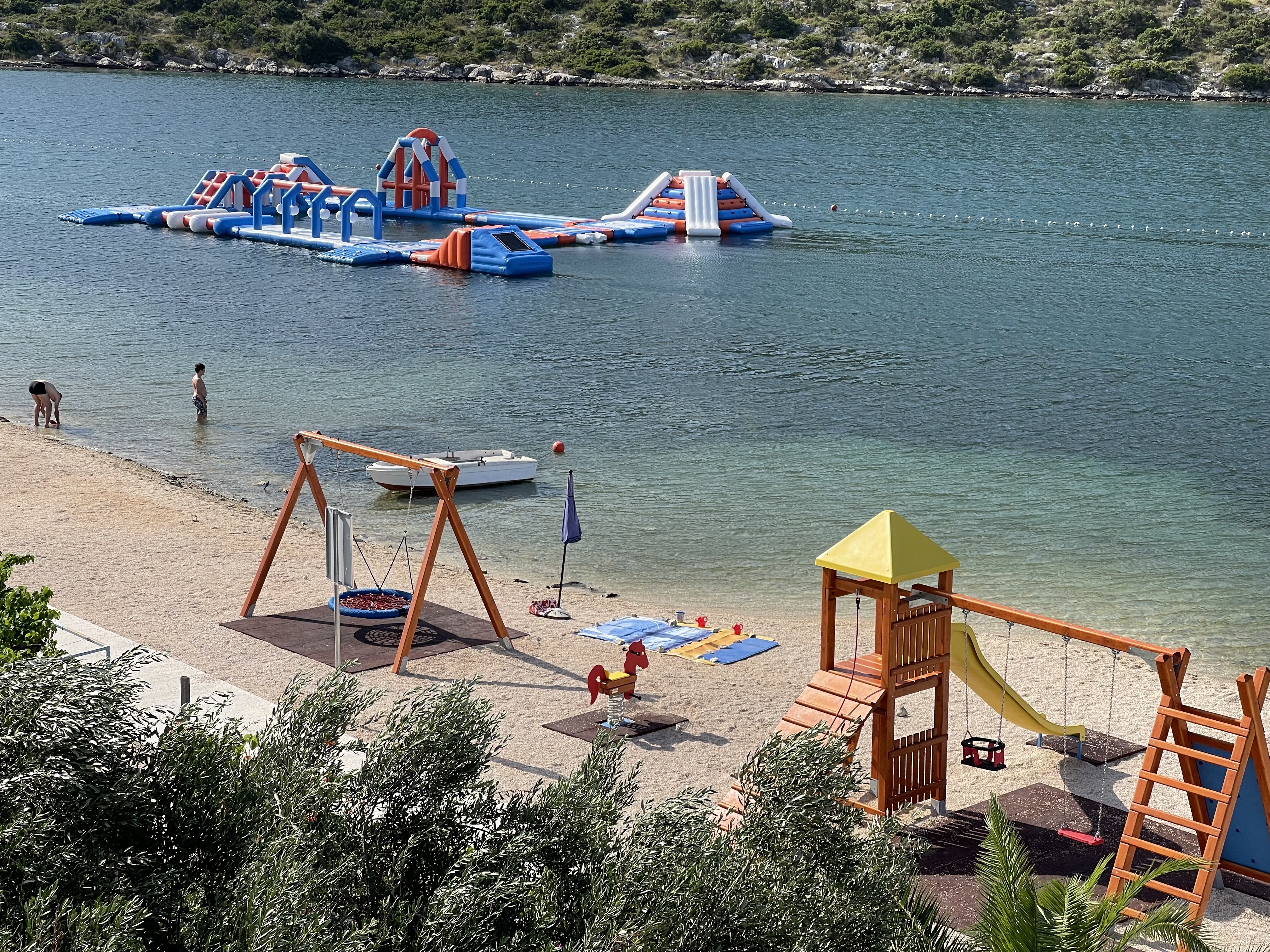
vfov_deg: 22.9
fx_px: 2348
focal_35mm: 64
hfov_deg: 30.3
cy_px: 476
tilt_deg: -12.1
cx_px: 635
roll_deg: -1.3
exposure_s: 1/889
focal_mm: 7.5
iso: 20
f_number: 2.2
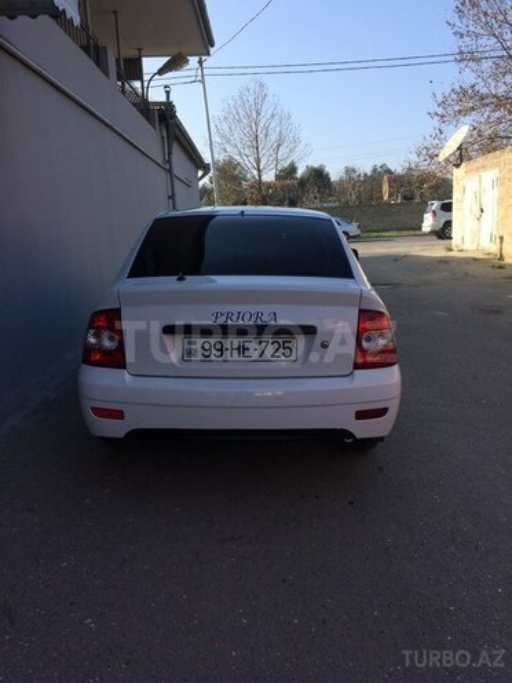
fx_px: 572
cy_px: 342
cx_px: 256
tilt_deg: -12.5
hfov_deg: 48.2
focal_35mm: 29
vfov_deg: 61.7
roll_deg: +2.8
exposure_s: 1/1172
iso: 32
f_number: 2.2
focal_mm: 4.15
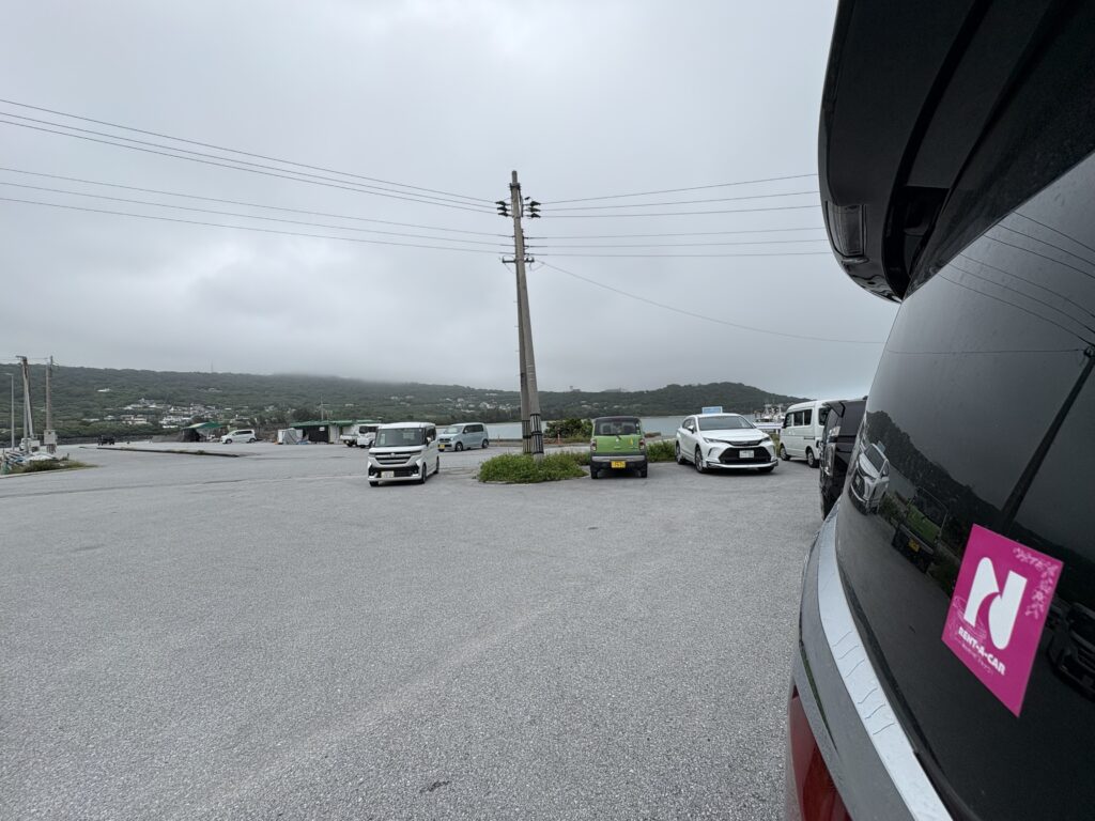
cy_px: 410
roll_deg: +2.8
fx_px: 443
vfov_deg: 85.7
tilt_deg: +1.4
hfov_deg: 102.1
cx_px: 548
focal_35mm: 14
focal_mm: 2.22
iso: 40
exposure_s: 1/1178
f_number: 2.2
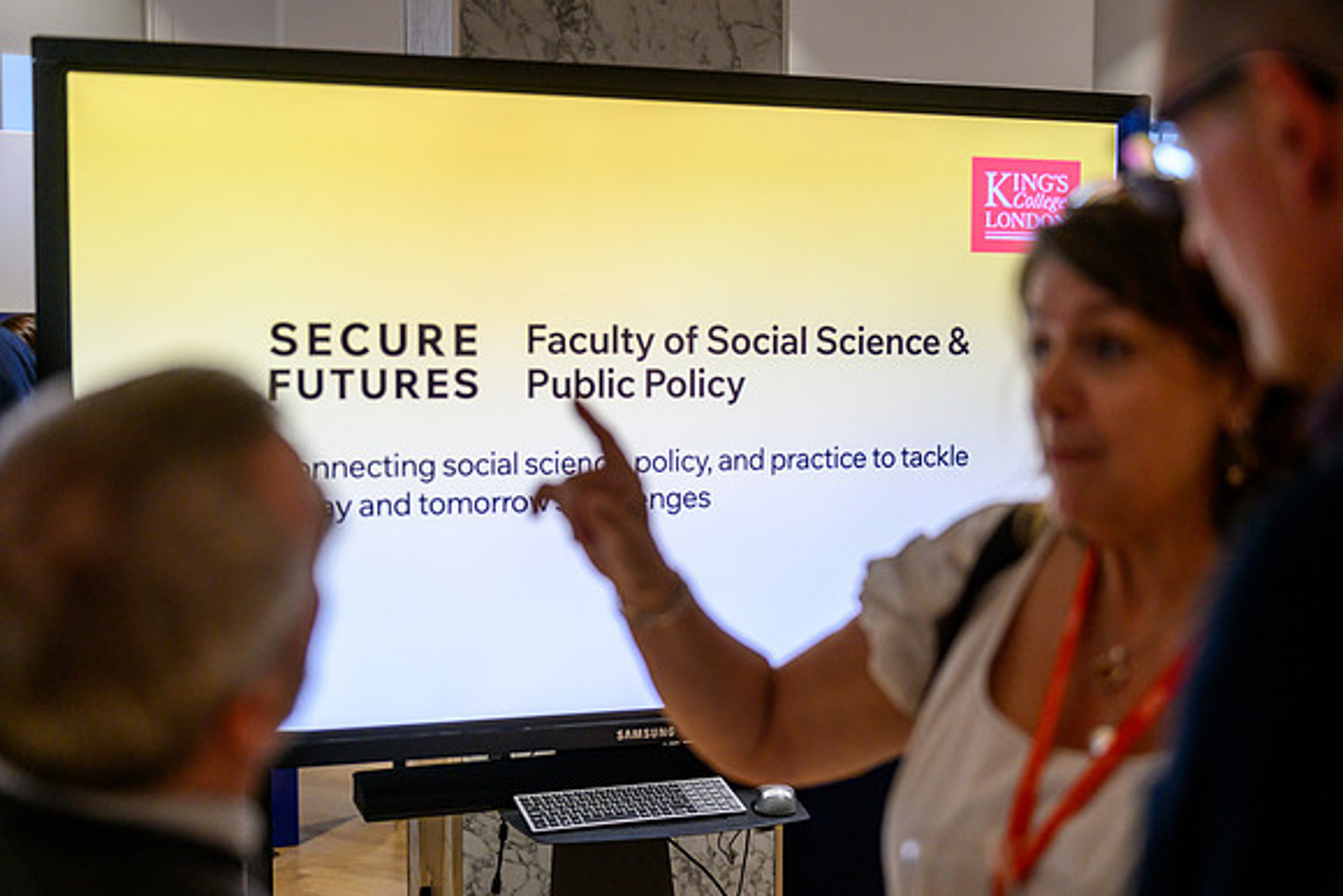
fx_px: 1754
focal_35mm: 47
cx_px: 672
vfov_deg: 28.7
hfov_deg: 41.9
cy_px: 448
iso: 800
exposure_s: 1/640
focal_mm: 46
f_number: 2.1
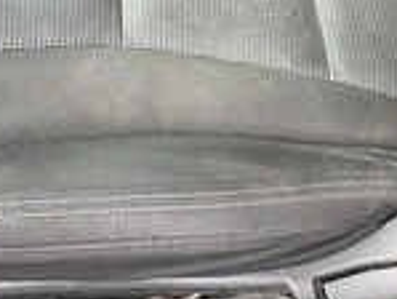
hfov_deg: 24.9
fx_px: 895
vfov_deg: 18.5
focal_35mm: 78
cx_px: 152
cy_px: 11
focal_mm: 3
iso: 32
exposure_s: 1/127
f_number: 1.8
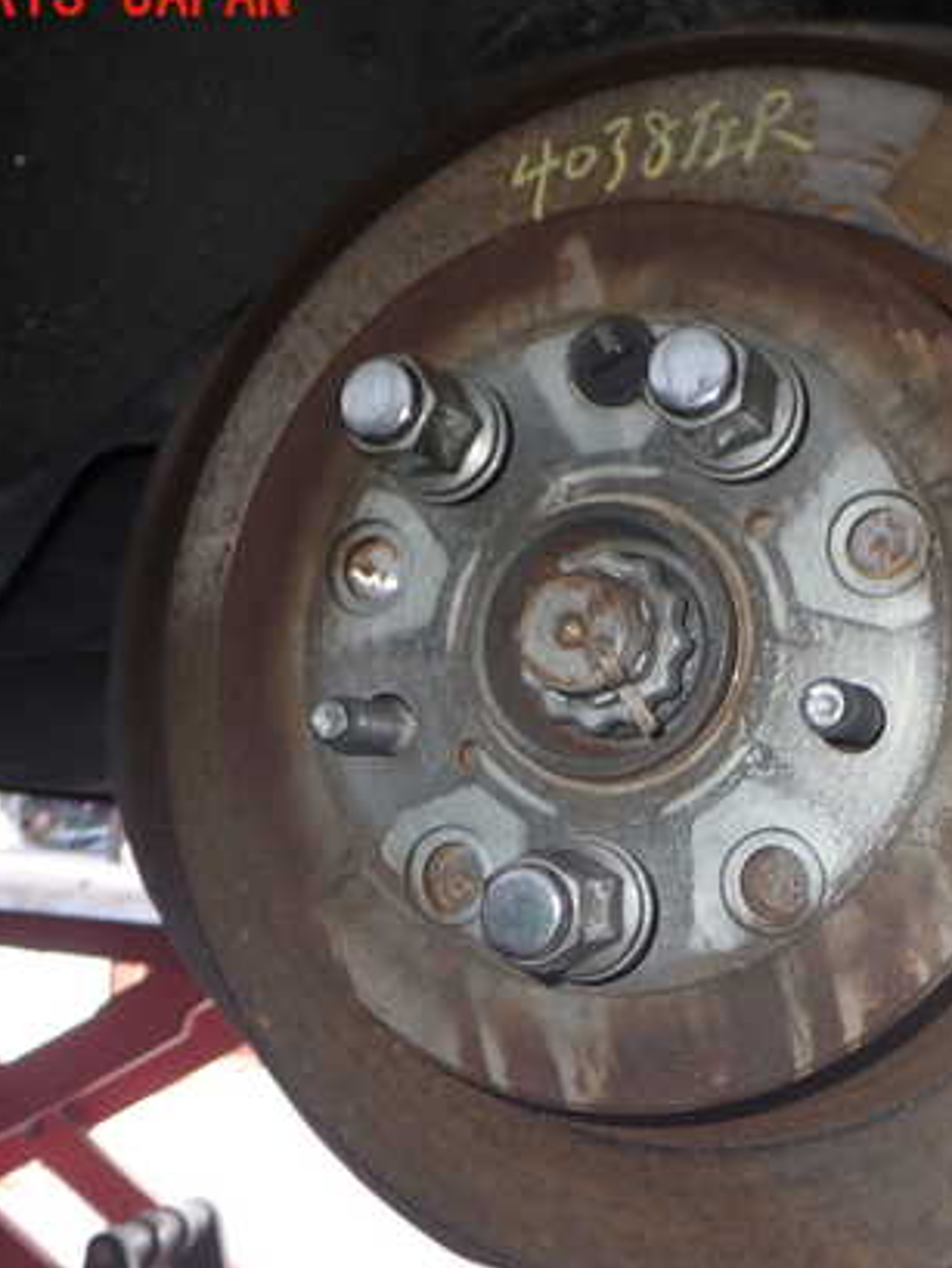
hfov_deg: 32.5
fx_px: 1613
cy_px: 654
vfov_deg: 42.9
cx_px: 657
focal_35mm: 44
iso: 200
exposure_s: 1/30
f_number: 6.3
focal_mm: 5.4
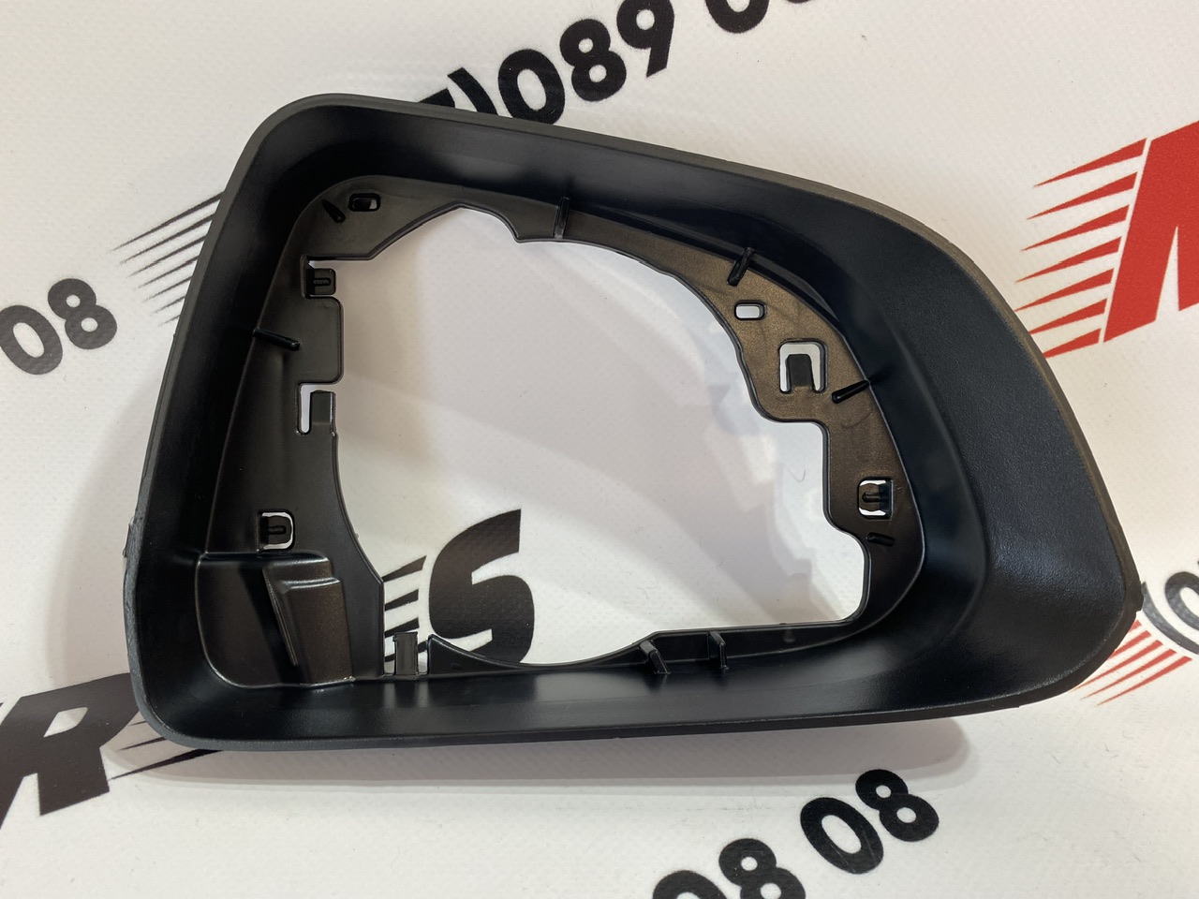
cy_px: 450
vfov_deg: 53.1
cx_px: 600
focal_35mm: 26
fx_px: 901
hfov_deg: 67.3
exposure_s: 1/118
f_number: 1.8
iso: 100
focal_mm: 4.25
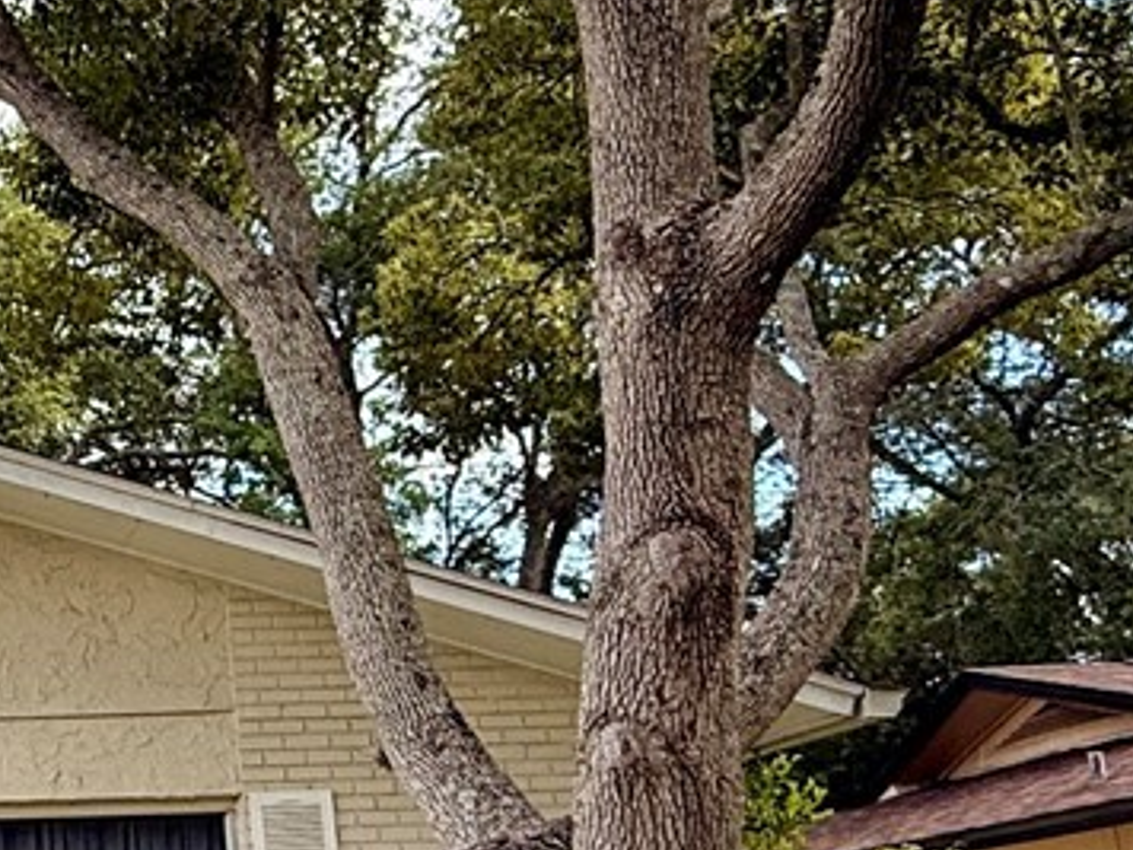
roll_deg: +1.1
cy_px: 688
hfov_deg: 25.8
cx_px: -388
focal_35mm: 63
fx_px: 2062
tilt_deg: +11.1
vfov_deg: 22.9
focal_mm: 2.22
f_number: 2.2
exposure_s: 1/619
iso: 64
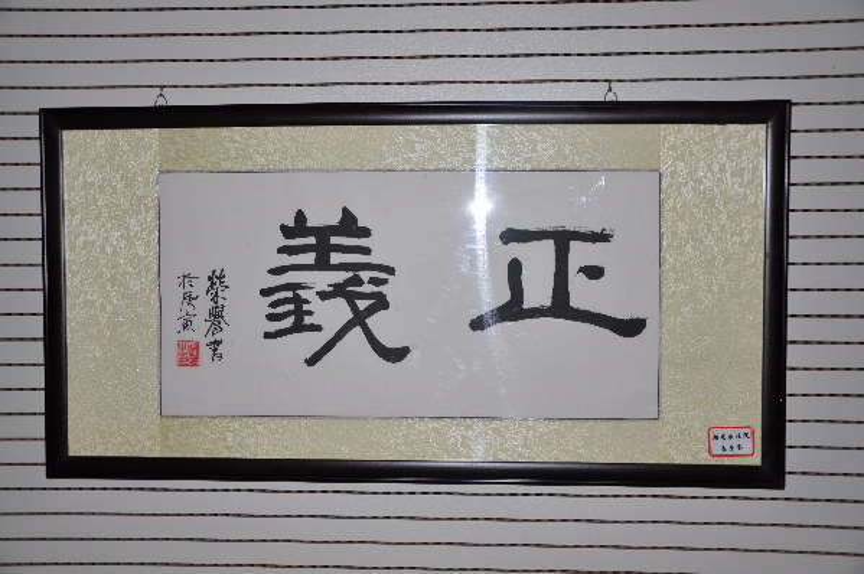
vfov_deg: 34.1
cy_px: 287
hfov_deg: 49.6
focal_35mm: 39
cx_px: 432
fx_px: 935
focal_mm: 26
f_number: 4
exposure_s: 1/60
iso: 200
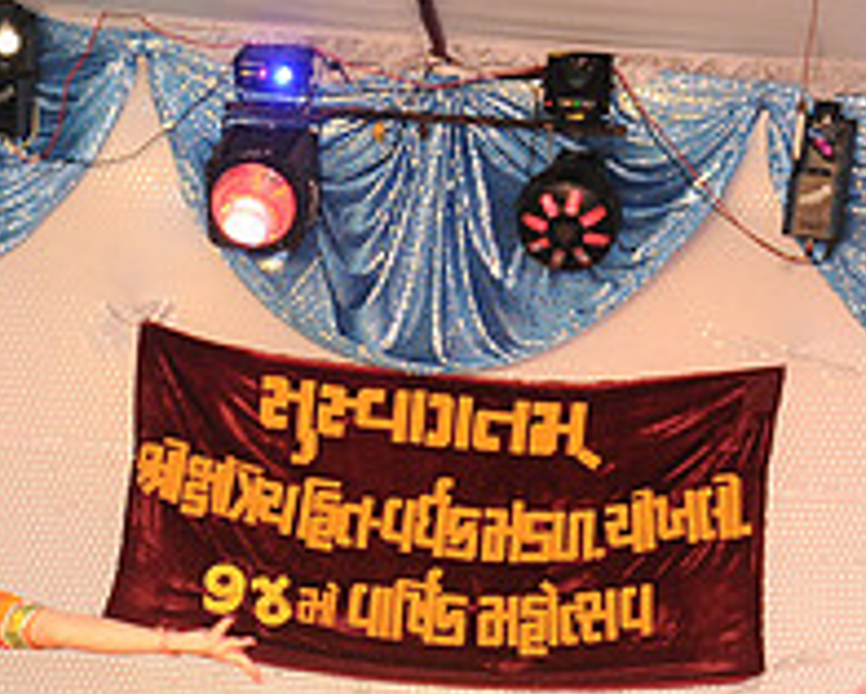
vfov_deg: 7.7
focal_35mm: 200
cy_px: 798
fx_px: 5129
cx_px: 376
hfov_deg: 9.7
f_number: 7.1
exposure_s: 1/125
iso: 640
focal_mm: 48
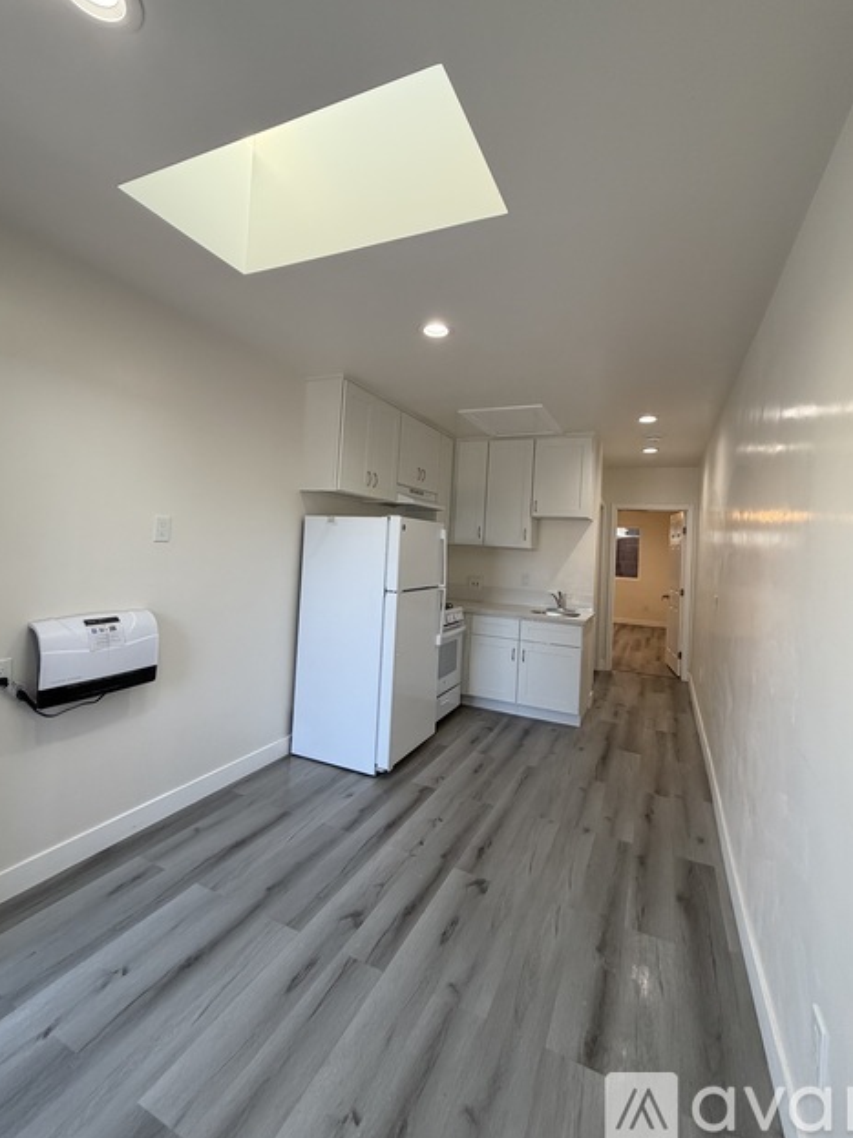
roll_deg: -2.7
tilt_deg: +1.8
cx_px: 444
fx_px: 493
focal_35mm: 15
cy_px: 536
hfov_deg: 81.7
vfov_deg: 98.1
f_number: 2.2
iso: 160
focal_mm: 2.22
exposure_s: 1/120
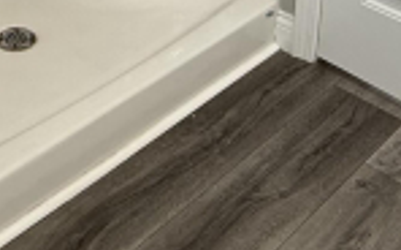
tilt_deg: -14.0
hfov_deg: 29.6
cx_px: 56
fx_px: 731
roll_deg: +0.0
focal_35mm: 67
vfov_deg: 16.2
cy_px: -207
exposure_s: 1/120
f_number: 2.2
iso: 100
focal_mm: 2.22
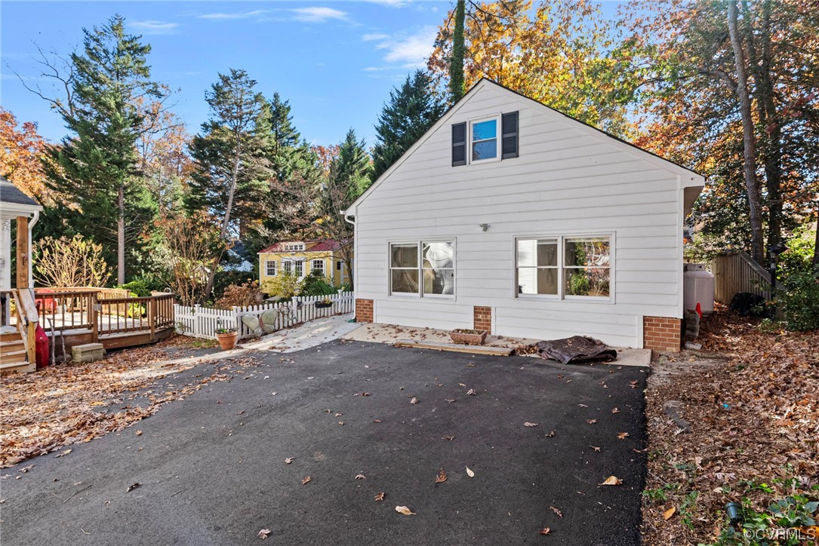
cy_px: 273
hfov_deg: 93.3
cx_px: 410
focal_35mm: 17
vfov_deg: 70.5
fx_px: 387
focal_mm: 17
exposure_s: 1/80
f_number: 8
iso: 800
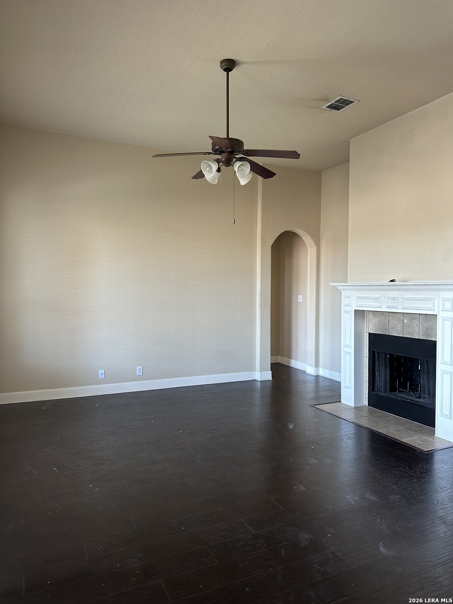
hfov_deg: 56.8
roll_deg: -0.7
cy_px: 302
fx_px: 419
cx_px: 226
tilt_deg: -2.0
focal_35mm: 24
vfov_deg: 71.6
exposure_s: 1/62
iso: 250
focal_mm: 6.86
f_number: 1.78
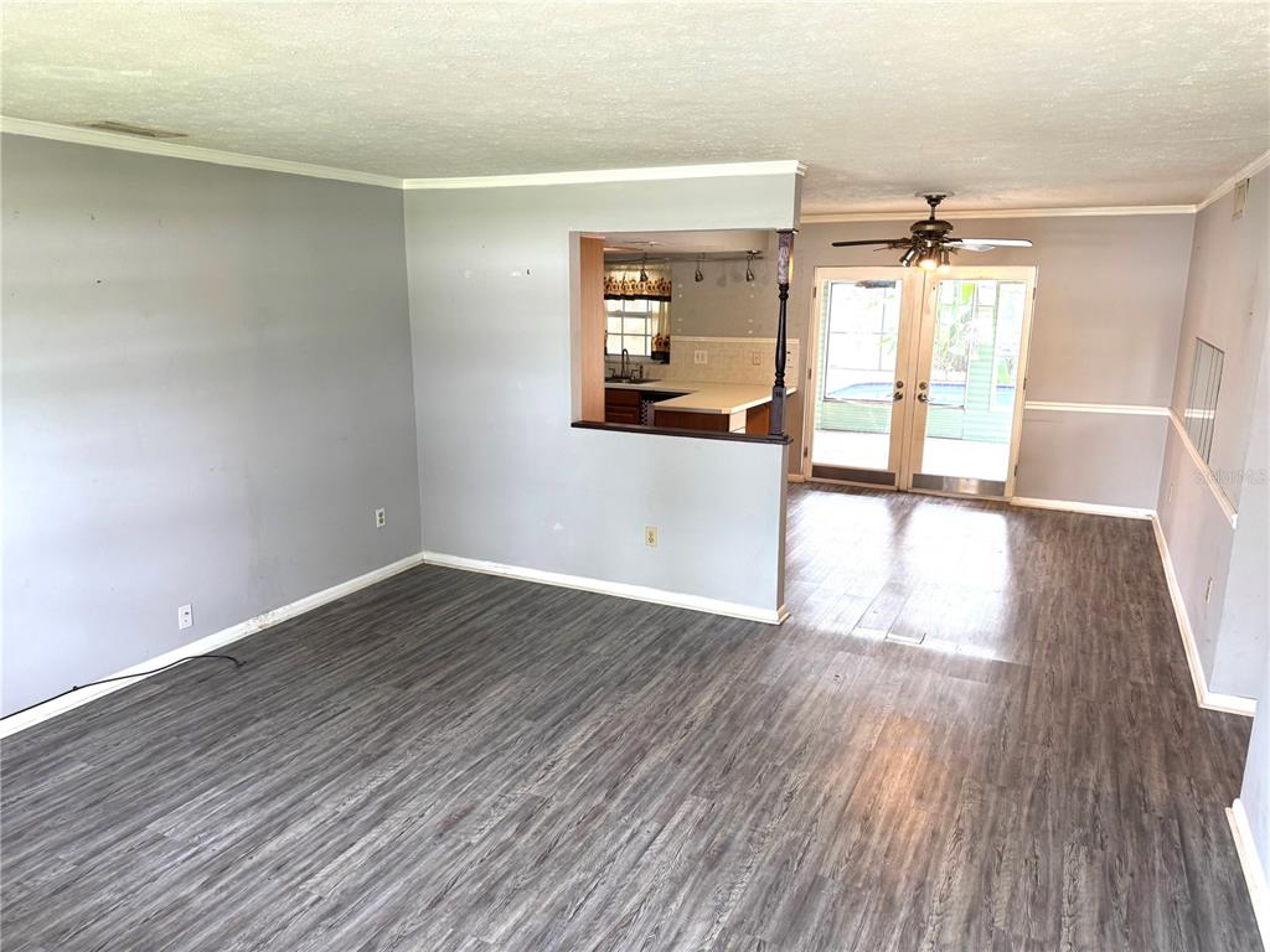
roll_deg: -0.4
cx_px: 635
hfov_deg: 71.6
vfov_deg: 56.8
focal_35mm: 24
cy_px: 476
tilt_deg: -12.3
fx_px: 881
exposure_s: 1/120
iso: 160
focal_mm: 6.76
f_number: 1.78
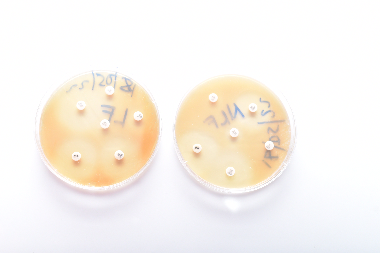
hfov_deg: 54.4
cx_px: 190
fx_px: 370
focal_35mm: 35
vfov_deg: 37.9
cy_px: 126
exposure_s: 1/200
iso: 200
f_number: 3.2
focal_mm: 35
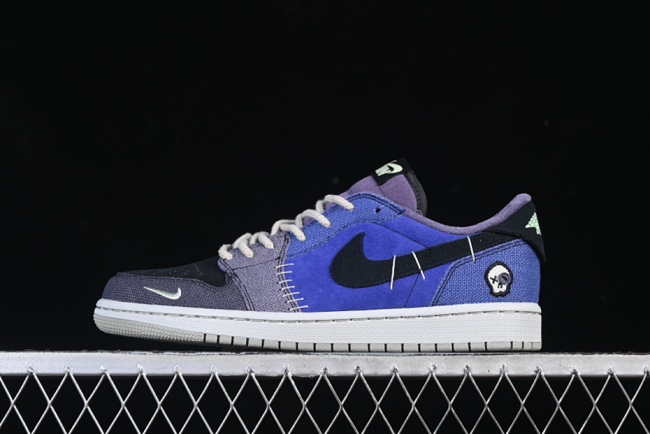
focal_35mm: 75
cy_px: 217
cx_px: 325
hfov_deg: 27.0
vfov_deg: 18.2
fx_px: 1354
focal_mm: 50
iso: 160
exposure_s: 1/60
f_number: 6.3
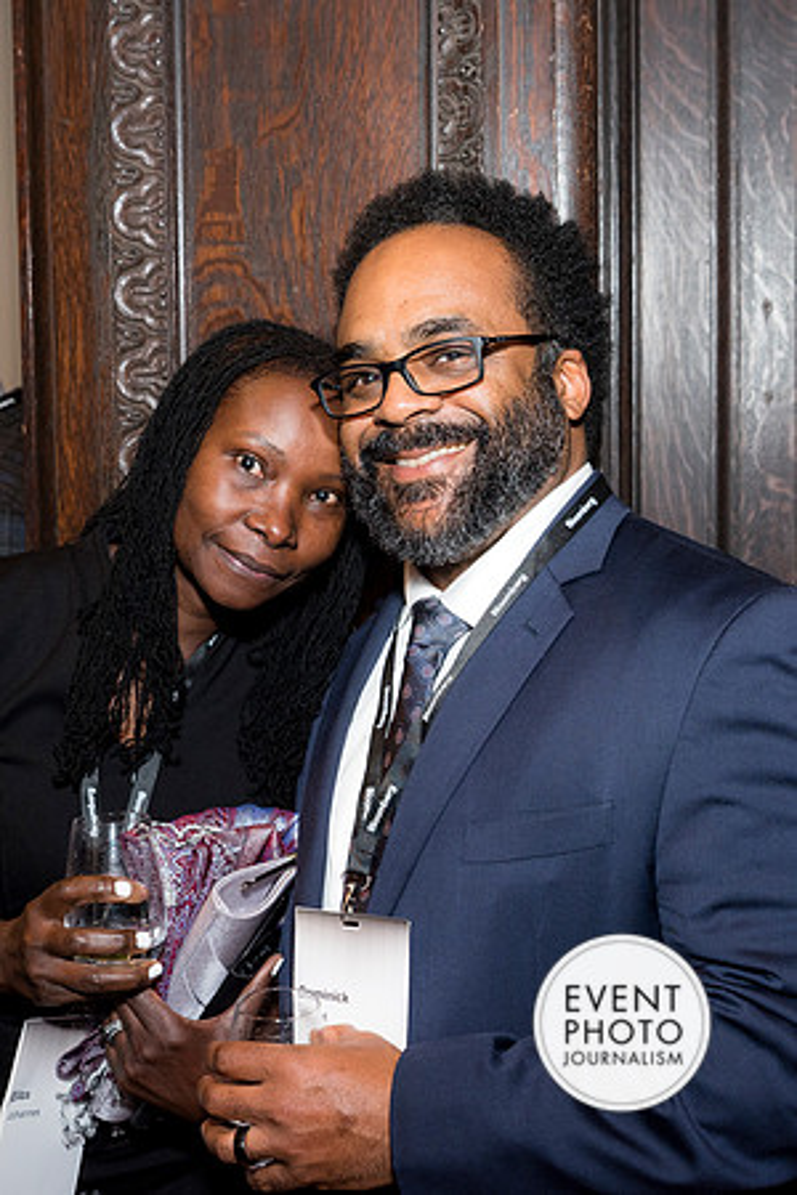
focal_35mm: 51
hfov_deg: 26.6
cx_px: 445
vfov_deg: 39.1
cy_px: 566
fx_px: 1683
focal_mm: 32
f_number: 5
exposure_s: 1/125
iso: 800
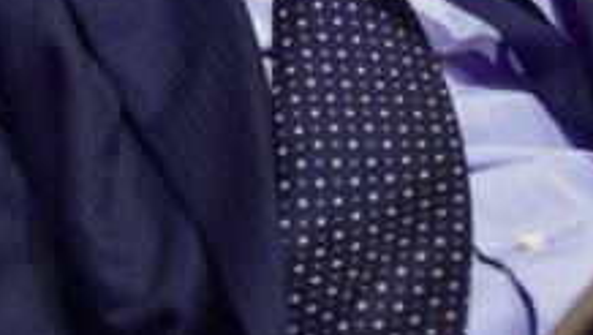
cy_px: -129
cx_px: 337
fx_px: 4060
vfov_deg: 4.7
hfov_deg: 8.4
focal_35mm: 258
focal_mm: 70
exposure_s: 1/250
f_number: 2.8
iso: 4000
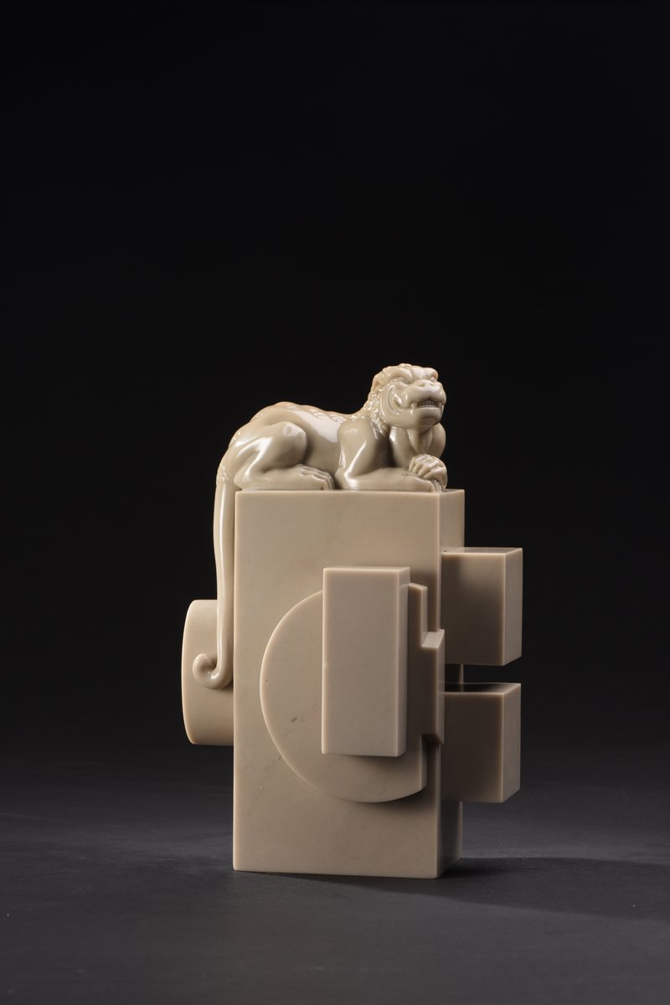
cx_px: 335
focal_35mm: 105
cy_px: 502
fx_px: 2931
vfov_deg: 19.5
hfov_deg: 13.0
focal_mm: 105
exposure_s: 1/125
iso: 125
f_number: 14
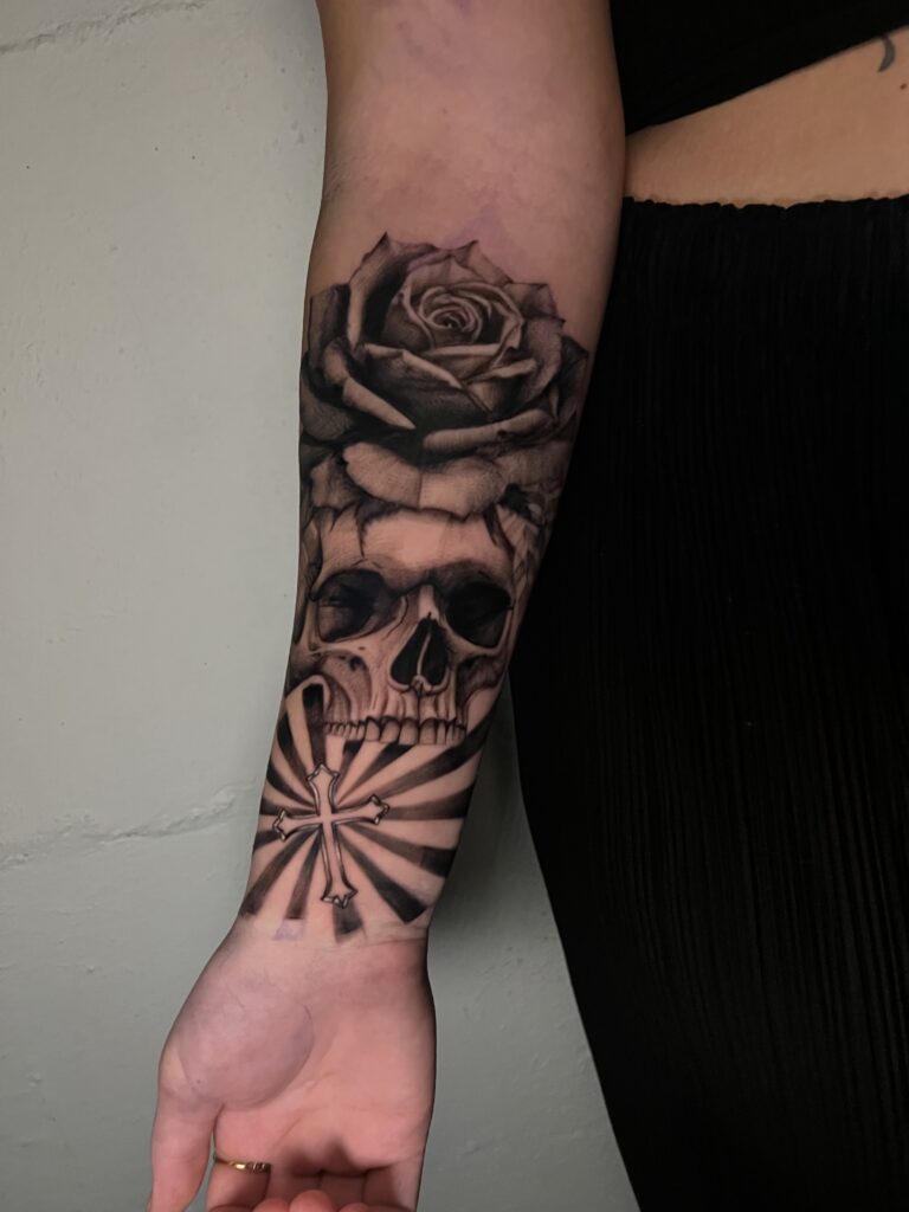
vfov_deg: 67.3
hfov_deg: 53.1
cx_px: 454
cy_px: 606
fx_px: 910
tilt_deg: -19.5
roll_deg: +14.9
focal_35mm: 26
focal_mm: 5.7
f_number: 1.5
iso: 640
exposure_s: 1/39
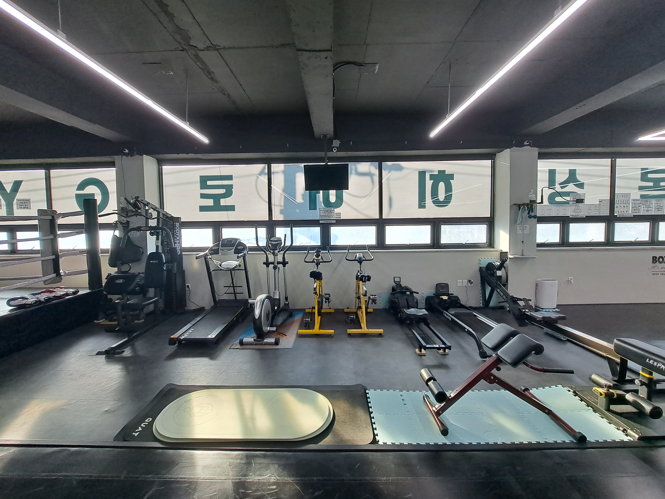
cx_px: 332
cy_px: 250
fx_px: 250
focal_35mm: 13
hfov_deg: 106.2
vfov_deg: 89.9
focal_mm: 1.74
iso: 50
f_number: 2.2
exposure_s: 1/120
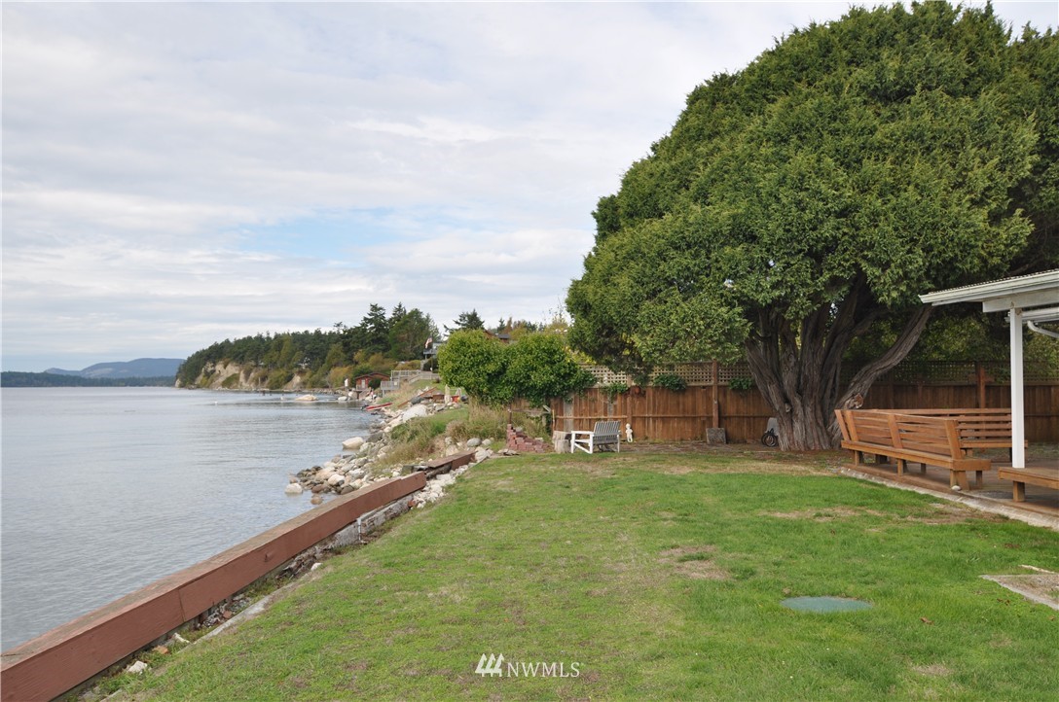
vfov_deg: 43.5
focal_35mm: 30
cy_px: 351
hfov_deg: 62.0
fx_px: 881
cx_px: 530
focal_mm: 20
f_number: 6.3
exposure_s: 1/200
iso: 200
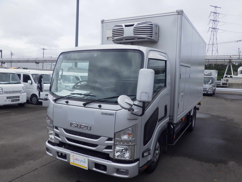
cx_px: 121
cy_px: 91
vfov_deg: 49.7
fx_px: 196
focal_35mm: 28
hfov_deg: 63.4
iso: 250
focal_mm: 5
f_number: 4.2
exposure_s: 1/2000
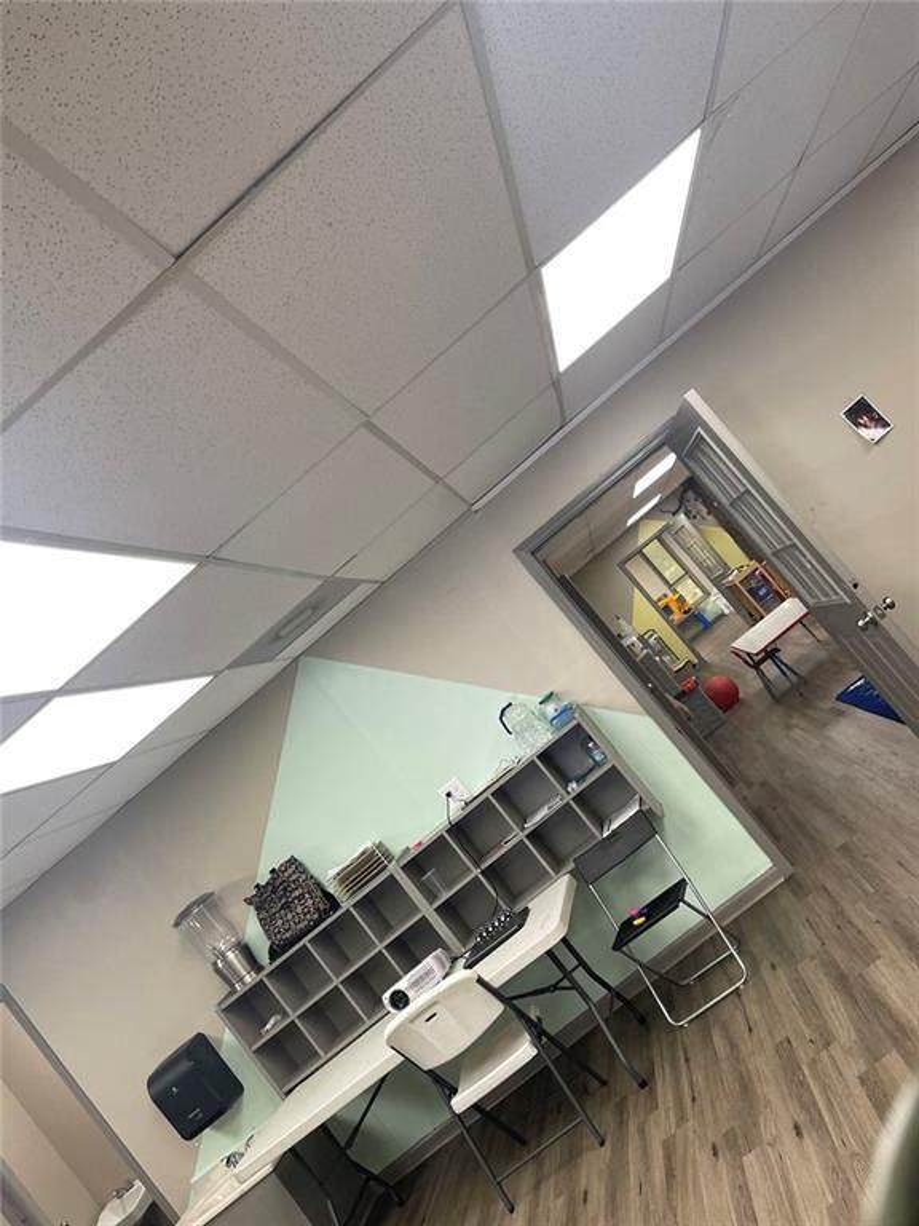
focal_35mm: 26
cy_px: 613
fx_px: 920
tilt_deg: +3.3
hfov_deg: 53.1
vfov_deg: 67.3
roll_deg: +40.0
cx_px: 460
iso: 64
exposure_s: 1/60
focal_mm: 5.1
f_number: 1.6
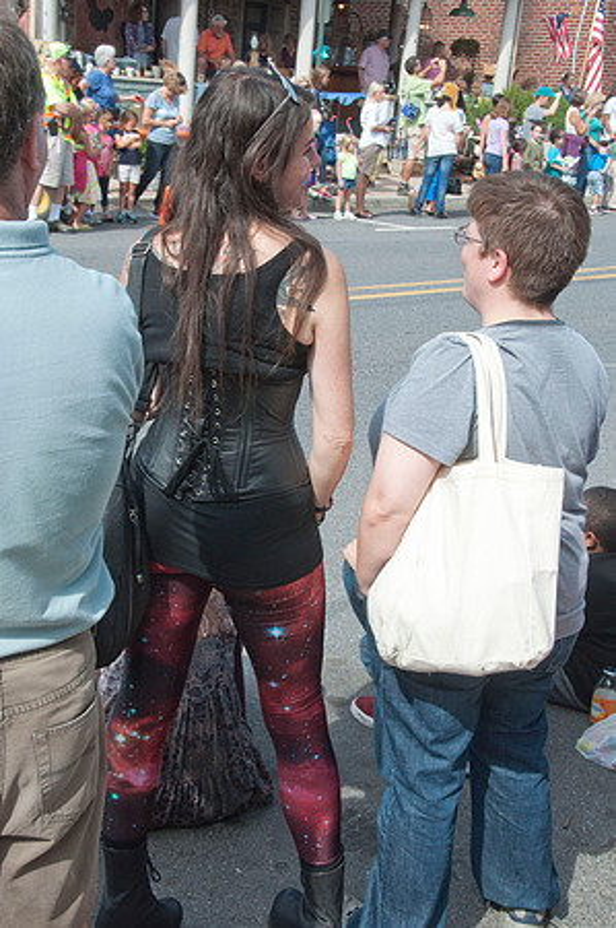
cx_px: 308
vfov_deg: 38.9
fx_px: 1312
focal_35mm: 51
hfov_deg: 26.4
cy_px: 464
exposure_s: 1/640
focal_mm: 34
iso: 800
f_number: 10
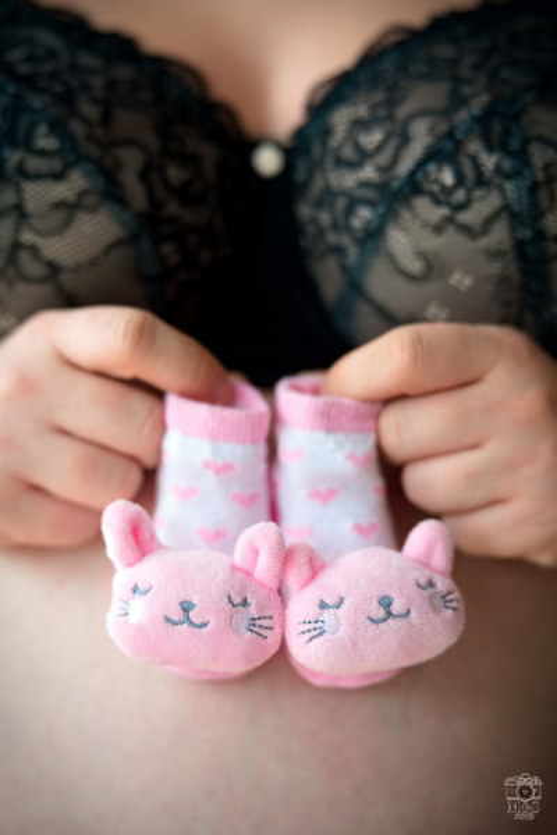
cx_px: 278
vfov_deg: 29.2
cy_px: 418
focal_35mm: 69
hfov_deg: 19.7
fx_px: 1601
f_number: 2.5
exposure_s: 1/80
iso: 125
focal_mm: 69
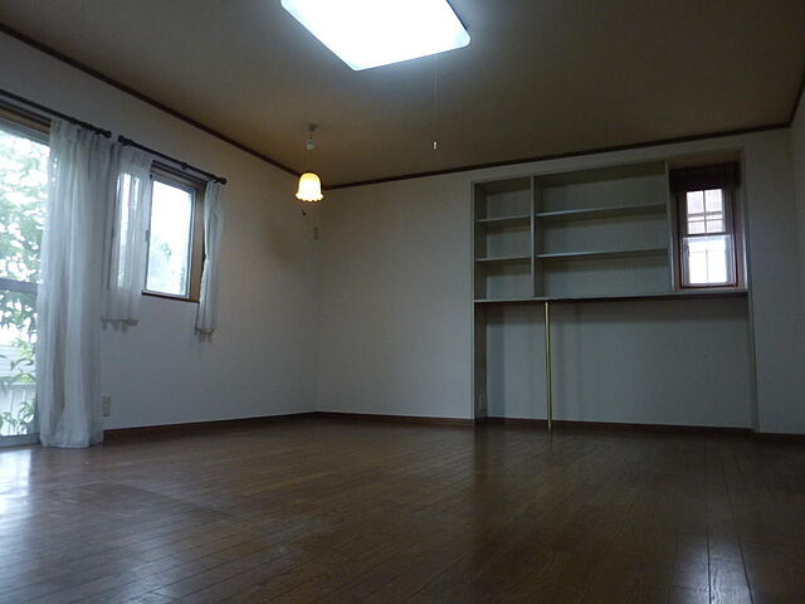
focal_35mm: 25
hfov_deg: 69.4
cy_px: 302
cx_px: 402
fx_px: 581
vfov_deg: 54.9
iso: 160
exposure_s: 1/30
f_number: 3.3
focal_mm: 4.1
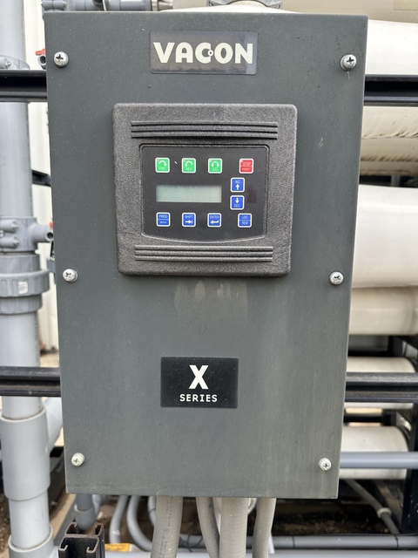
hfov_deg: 56.8
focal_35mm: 24
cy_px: 279
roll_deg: -2.5
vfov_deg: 71.6
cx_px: 209
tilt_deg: -8.0
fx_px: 386
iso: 80
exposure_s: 1/345
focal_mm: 6.86
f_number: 1.78
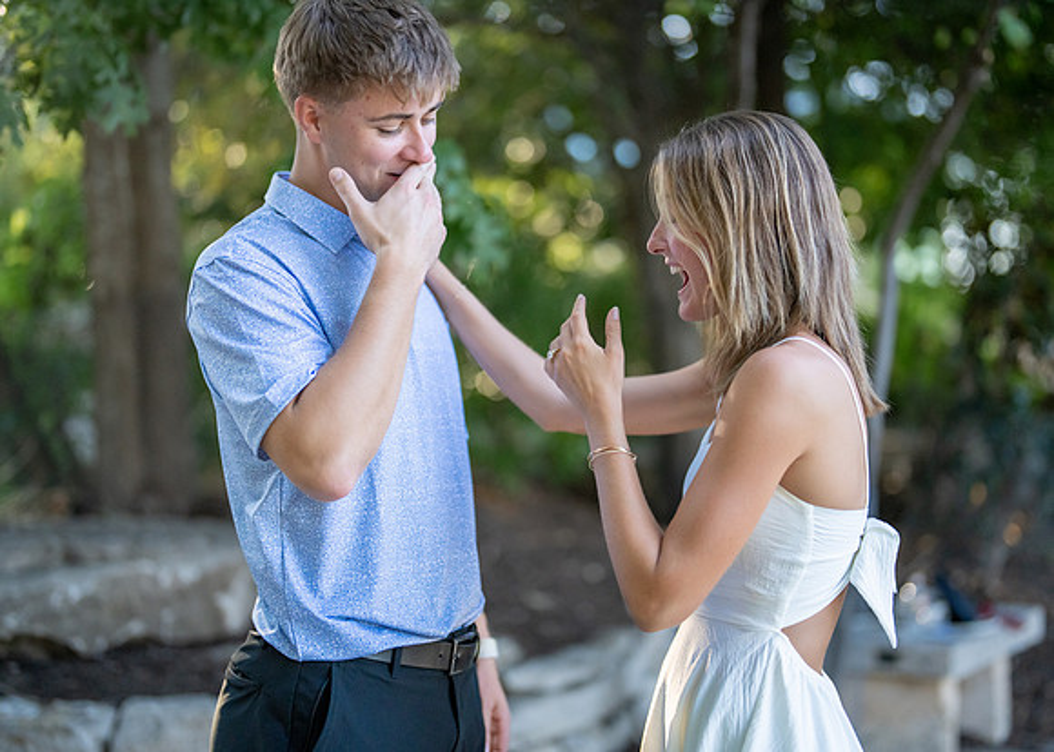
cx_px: 533
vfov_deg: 25.9
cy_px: 376
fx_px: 1638
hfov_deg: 35.7
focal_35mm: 55
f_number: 1.2
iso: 2000
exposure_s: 1/6400
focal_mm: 50
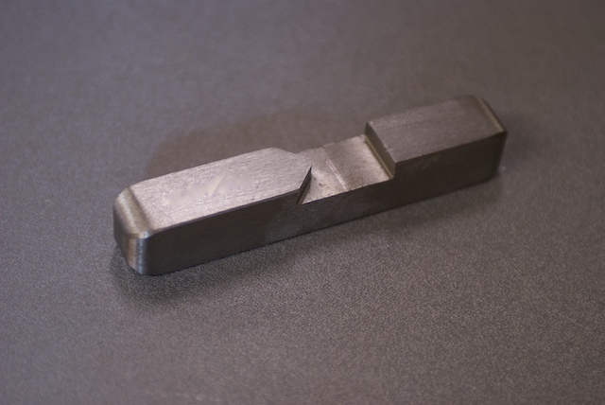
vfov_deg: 13.1
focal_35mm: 105
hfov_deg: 19.4
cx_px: 302
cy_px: 202
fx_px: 1766
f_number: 3.2
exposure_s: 1/10
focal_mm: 70
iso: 200
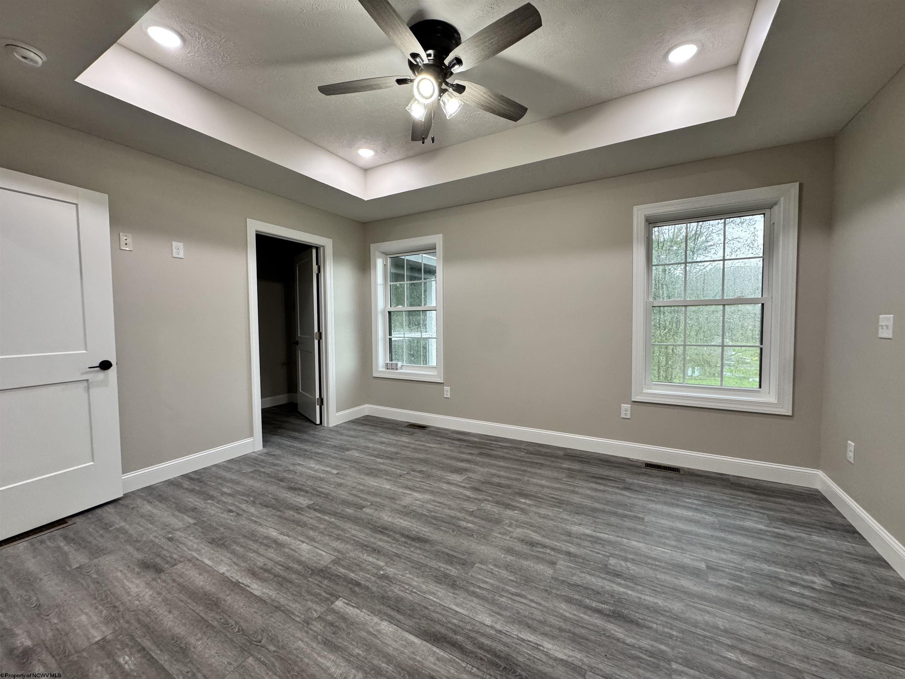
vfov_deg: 85.7
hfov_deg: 102.1
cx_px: 452
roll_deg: -0.2
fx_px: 366
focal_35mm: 14
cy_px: 340
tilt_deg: -3.4
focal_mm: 2.22
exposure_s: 1/120
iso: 250
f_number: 2.2
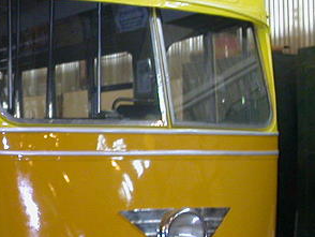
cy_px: 169
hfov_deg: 21.7
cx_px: 25
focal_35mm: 88
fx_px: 801
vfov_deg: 16.7
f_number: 2.7
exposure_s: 1/6.8
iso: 200
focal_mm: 5.6
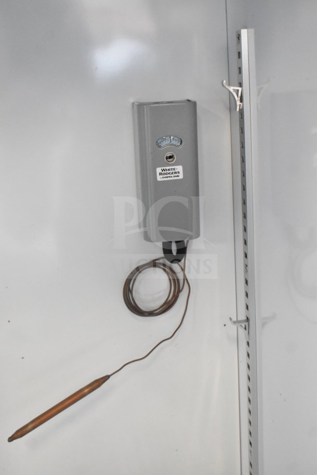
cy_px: 238
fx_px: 575
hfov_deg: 30.8
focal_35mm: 44
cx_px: 158
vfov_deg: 45.0
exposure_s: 1/125
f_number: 5.6
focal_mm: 29
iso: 6400
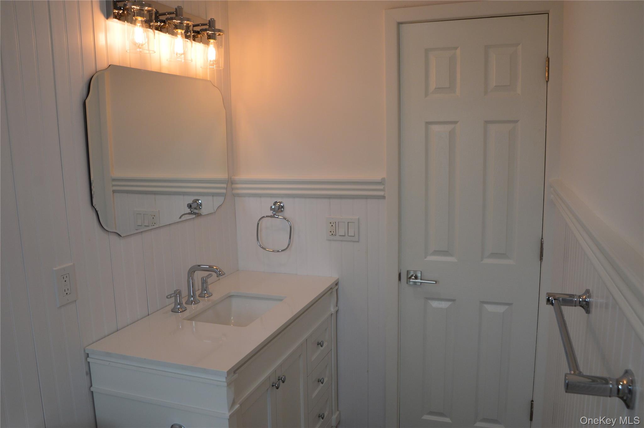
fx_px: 482
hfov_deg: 67.4
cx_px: 322
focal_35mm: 27
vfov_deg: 47.8
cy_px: 214
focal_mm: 18
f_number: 9
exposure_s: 1/125
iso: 400
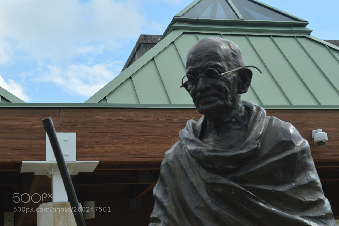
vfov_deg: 16.5
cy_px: 113
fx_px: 776
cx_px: 170
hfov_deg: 24.6
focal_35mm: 82
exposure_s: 1/125
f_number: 8
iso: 100
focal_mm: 55
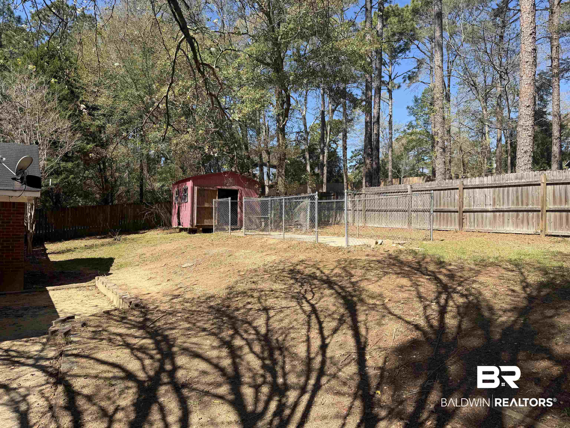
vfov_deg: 56.8
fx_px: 395
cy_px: 214
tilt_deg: -0.1
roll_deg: +0.0
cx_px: 285
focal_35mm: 24
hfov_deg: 71.6
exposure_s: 1/2370
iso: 80
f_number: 1.78
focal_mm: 6.76
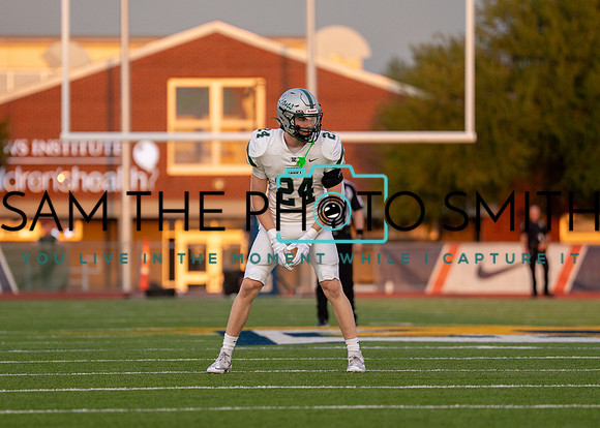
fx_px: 6314
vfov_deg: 3.9
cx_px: 277
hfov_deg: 5.4
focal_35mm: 371
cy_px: 222
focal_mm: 200
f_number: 2.8
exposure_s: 1/2500
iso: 640
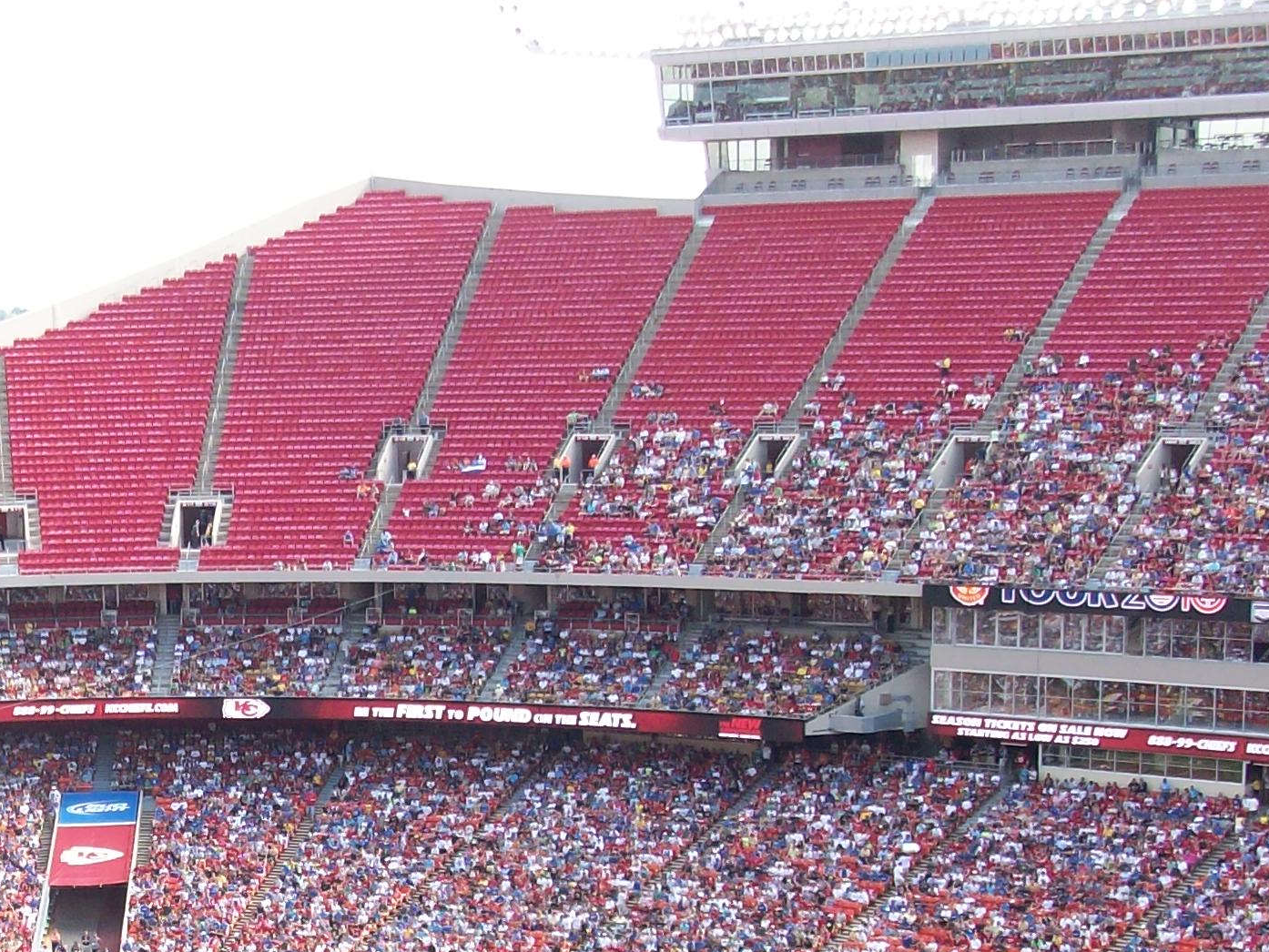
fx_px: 2933
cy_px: 850
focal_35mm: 80
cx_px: 202
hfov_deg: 23.9
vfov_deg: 18.2
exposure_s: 1/274
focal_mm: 5.7
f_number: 2.8
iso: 64
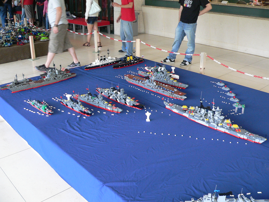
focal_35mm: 36
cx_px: 134
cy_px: 101
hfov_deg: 51.4
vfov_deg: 39.7
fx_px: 280
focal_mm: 6
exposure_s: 1/50
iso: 200
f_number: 2.8
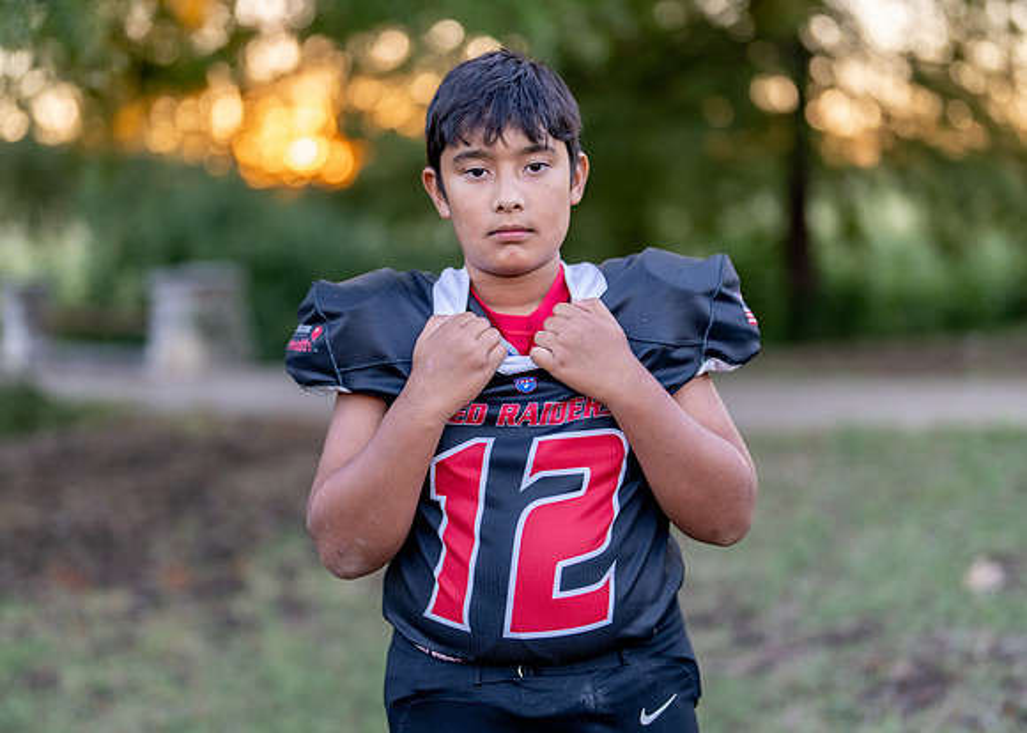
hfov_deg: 32.0
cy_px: 370
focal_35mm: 61
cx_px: 500
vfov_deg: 23.1
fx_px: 1790
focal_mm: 50
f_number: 1.2
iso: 125
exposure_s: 1/320
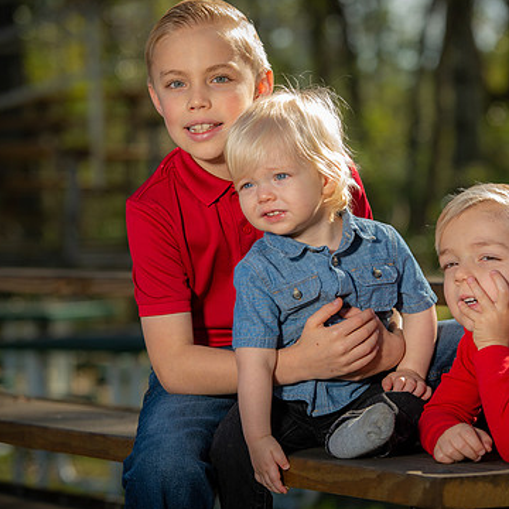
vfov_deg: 10.7
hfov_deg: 10.6
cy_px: 257
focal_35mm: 164
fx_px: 2728
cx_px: 332
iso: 50
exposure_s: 1/250
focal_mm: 120
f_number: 4.5
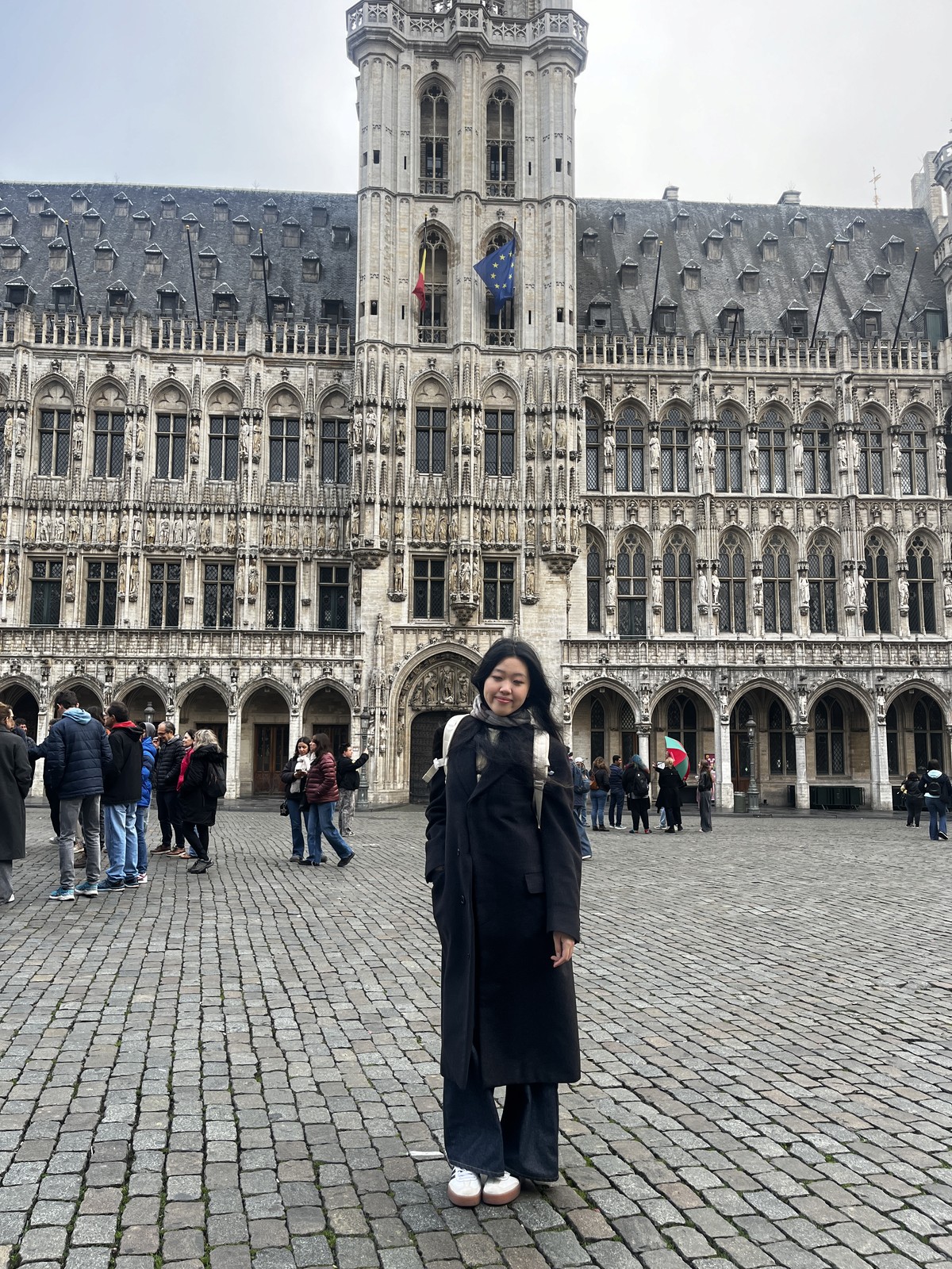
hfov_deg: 53.1
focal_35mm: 26
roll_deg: +0.5
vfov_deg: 67.3
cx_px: 476
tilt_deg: +6.6
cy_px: 634
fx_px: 953
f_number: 1.6
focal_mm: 5.1
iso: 40
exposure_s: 1/216
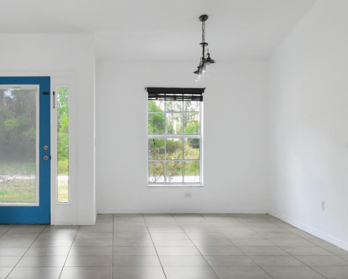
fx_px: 515
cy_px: 145
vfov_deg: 30.3
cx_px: 117
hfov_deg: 37.0
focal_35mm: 50
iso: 1600
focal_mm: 24
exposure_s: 1/80
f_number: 10
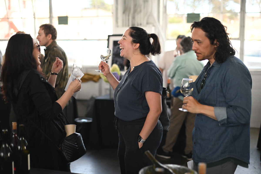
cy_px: 87
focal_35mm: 50
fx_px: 362
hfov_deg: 39.6
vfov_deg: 27.0
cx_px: 130
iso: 3200
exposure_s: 1/5000
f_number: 2
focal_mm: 50
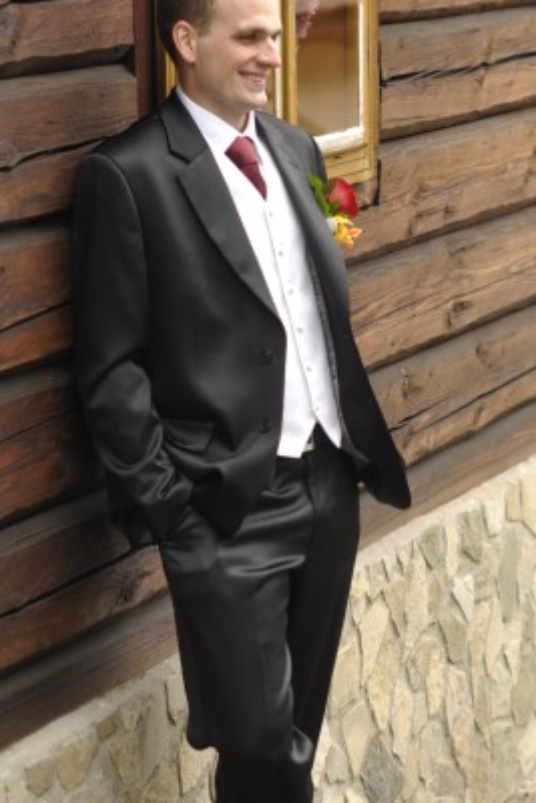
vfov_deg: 15.6
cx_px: 260
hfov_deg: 10.5
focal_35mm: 131
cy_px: 448
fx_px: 2923
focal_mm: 50
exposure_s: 1/60
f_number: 2.8
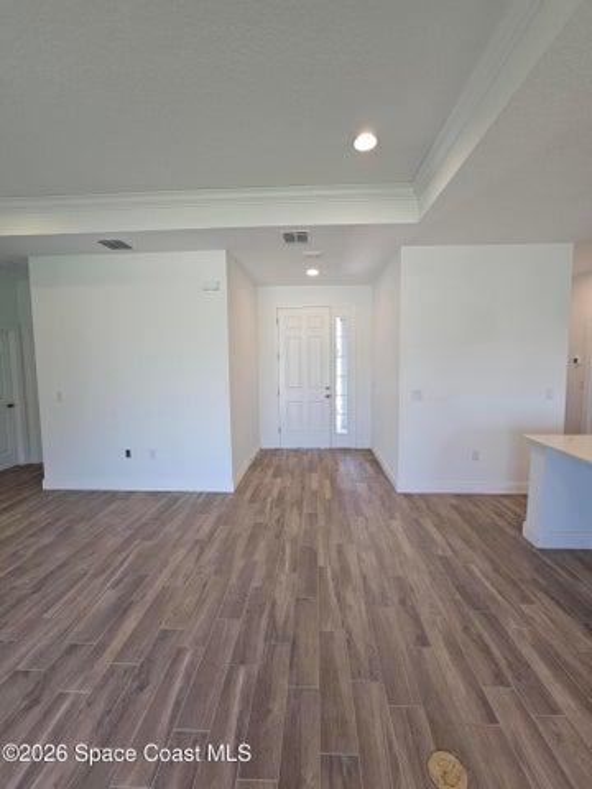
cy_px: 394
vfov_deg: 106.2
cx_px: 296
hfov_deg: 89.9
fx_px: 296
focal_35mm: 13
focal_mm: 2.2
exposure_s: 1/60
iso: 64
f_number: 2.2
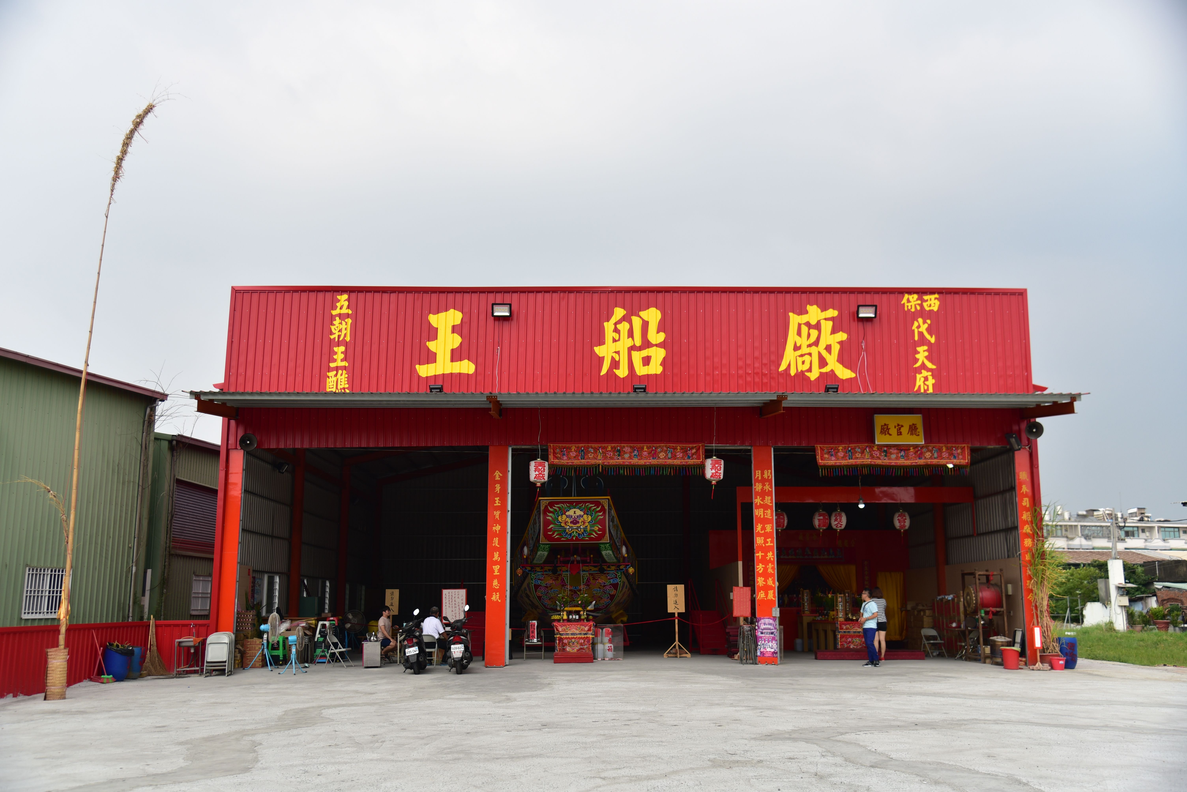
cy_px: 396
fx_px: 1121
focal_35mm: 34
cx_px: 594
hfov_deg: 55.8
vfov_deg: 38.9
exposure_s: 1/1600
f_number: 4
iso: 200
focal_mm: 34
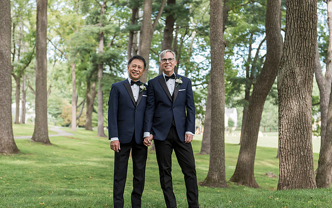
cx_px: 167
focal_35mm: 58
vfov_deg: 22.4
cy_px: 103
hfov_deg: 35.1
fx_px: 525
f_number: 3.2
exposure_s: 1/400
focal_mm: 56
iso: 400
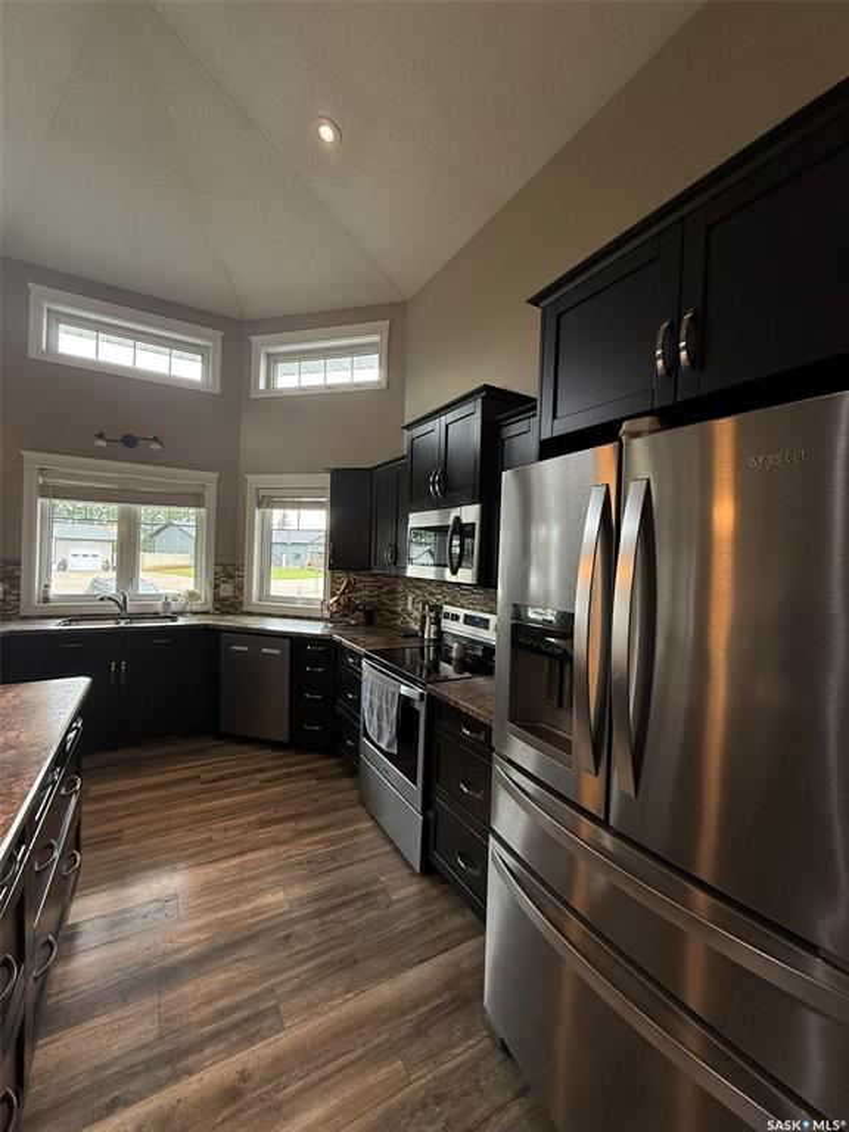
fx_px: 458
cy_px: 566
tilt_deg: -1.1
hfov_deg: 85.7
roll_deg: -3.0
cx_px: 424
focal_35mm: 14
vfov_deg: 102.1
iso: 125
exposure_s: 1/99
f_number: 2.2
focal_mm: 2.22
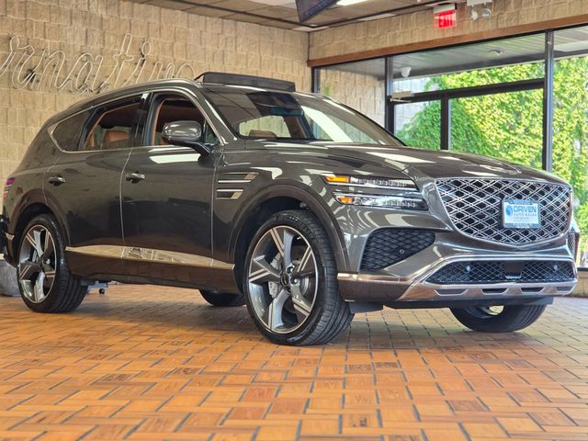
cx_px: 294
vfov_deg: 21.3
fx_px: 1172
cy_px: 220
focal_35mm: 69
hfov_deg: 28.2
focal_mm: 7
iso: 80
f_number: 2.4
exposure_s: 1/120
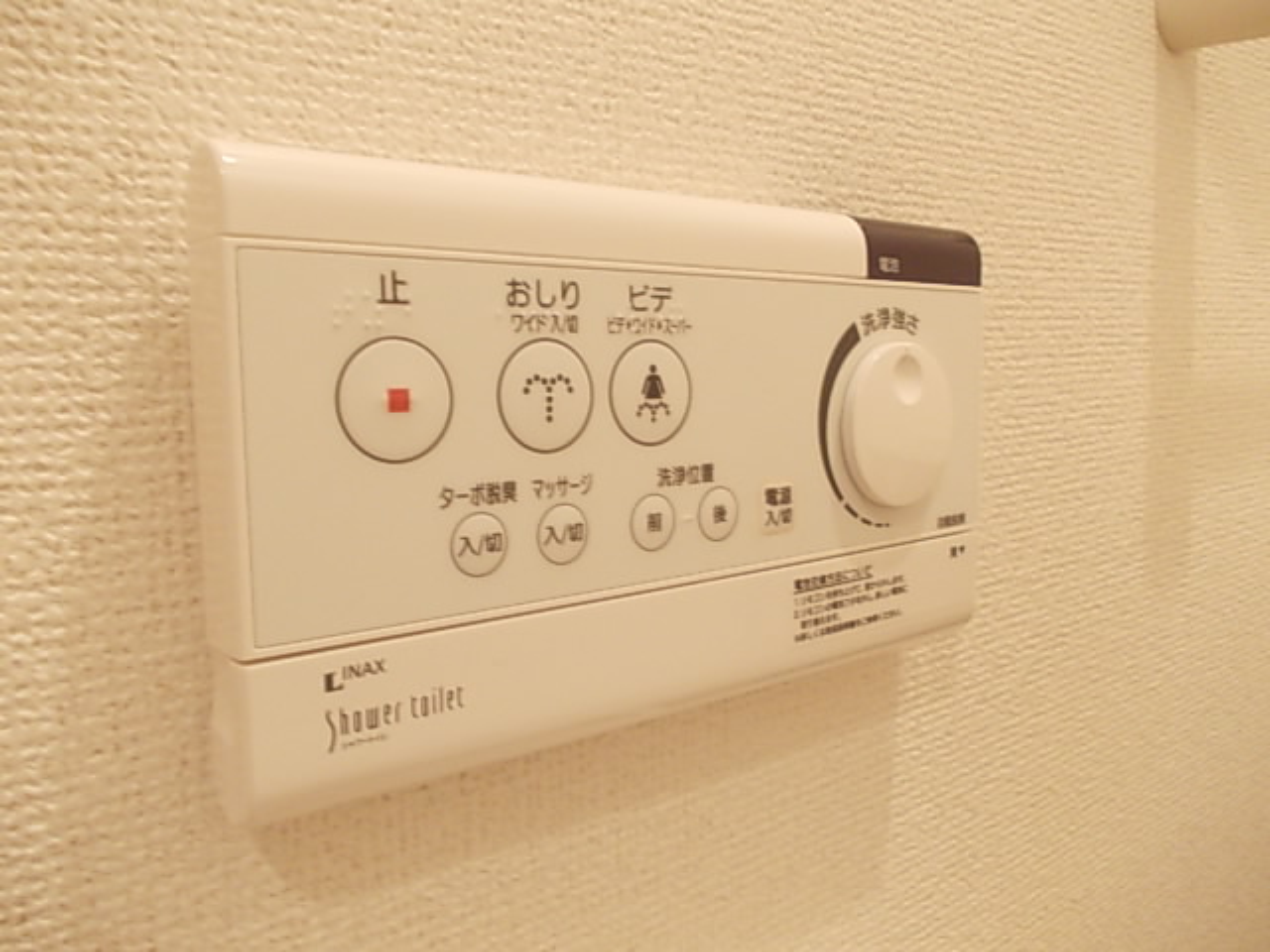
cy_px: 476
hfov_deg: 63.4
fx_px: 1027
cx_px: 635
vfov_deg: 49.7
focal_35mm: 28
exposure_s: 1/15
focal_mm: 4
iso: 200
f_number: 2.7
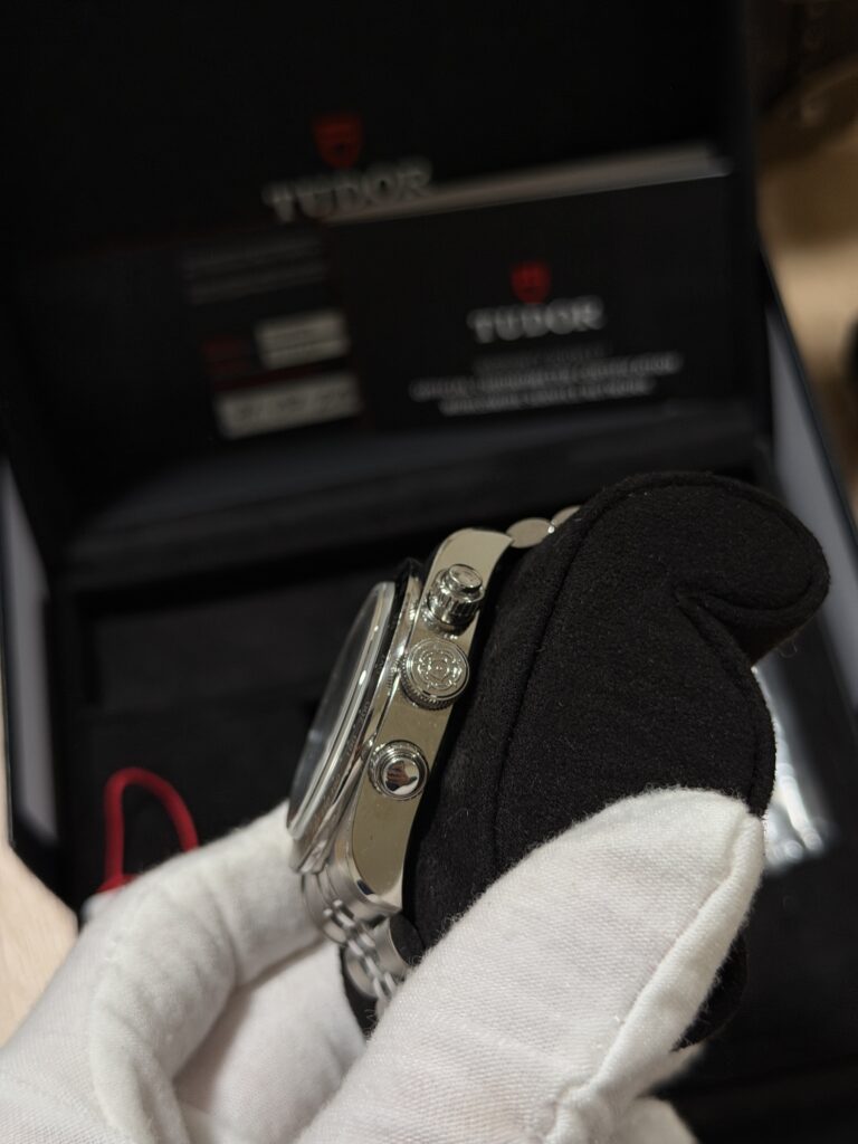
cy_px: 572
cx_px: 429
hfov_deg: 30.3
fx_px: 1586
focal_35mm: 48
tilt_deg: -63.6
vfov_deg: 39.7
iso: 200
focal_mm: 6.76
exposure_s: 1/60
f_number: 1.78
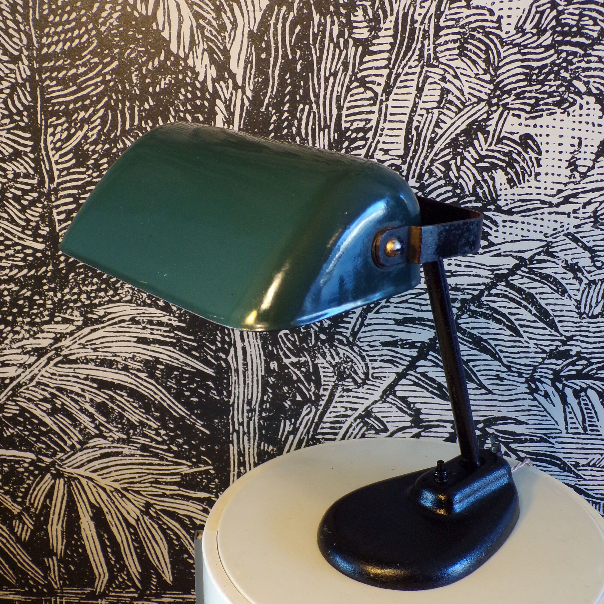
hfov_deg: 38.3
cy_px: 292
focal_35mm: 44
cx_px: 302
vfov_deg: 38.3
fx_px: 869
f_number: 3.3
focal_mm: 6.6
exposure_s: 1/25
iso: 200
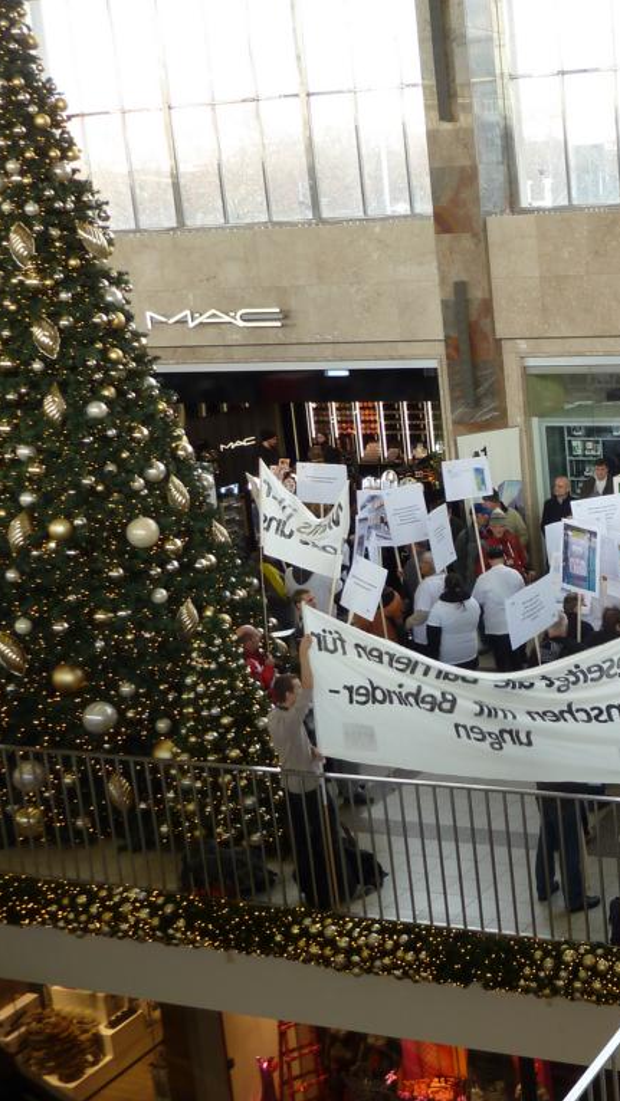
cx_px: 734
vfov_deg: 40.6
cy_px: 550
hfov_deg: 21.9
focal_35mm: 51
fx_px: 1490
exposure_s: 1/30
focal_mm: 5.7
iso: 80
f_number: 3.5
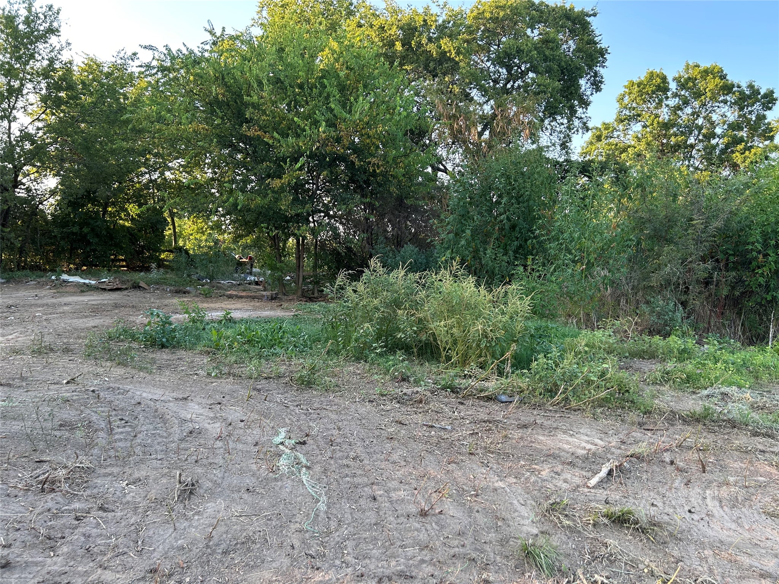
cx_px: 390
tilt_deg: +0.0
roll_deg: +3.1
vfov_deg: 53.1
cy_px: 292
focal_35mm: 26
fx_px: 585
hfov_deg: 67.3
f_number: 1.5
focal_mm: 5.7
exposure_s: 1/263
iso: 50
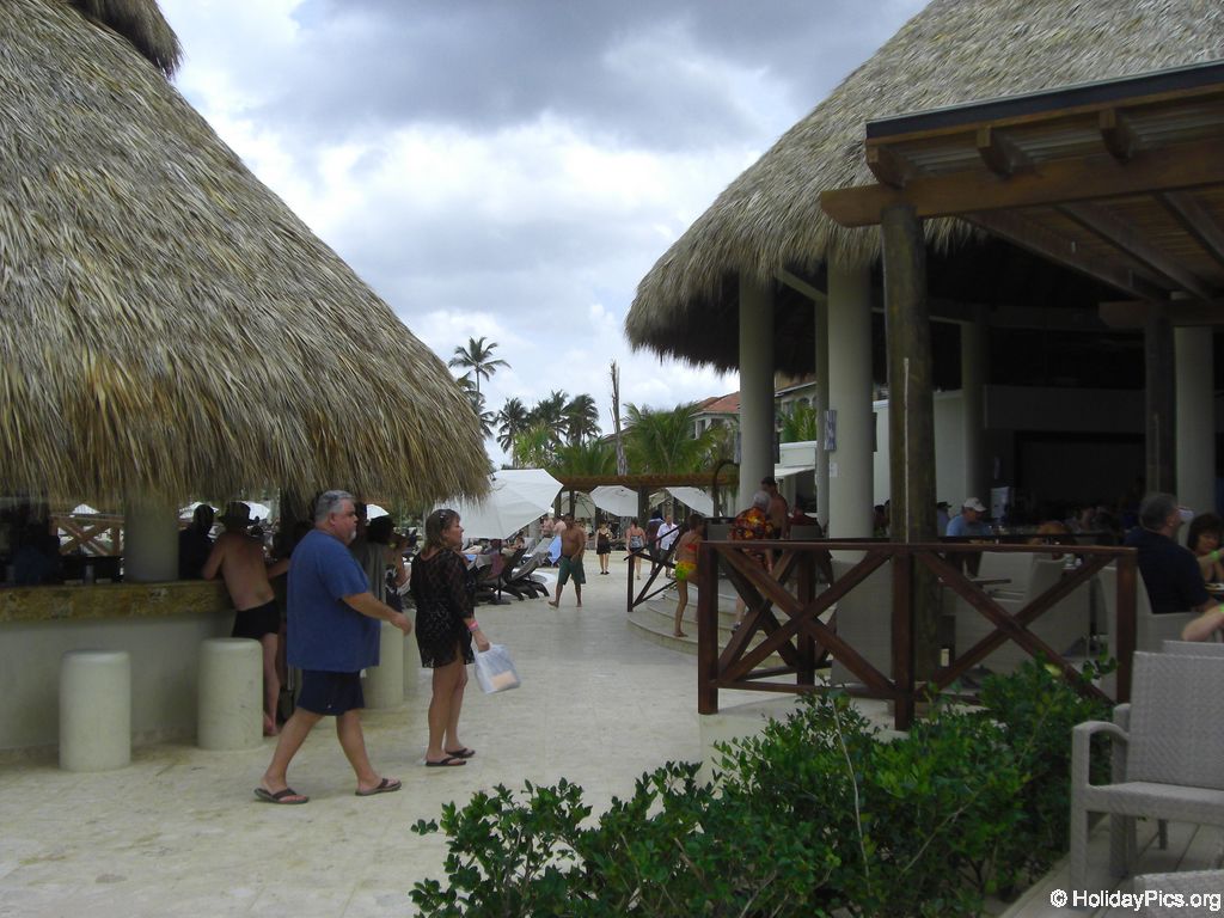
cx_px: 612
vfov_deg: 37.7
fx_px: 1344
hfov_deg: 49.0
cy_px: 459
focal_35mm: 38
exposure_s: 1/200
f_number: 8
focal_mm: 6.2
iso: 100
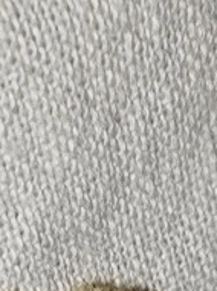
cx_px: 108
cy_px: 443
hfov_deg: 6.1
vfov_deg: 8.0
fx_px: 2036
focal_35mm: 243
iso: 80
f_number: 1.7
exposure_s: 1/50
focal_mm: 5.31
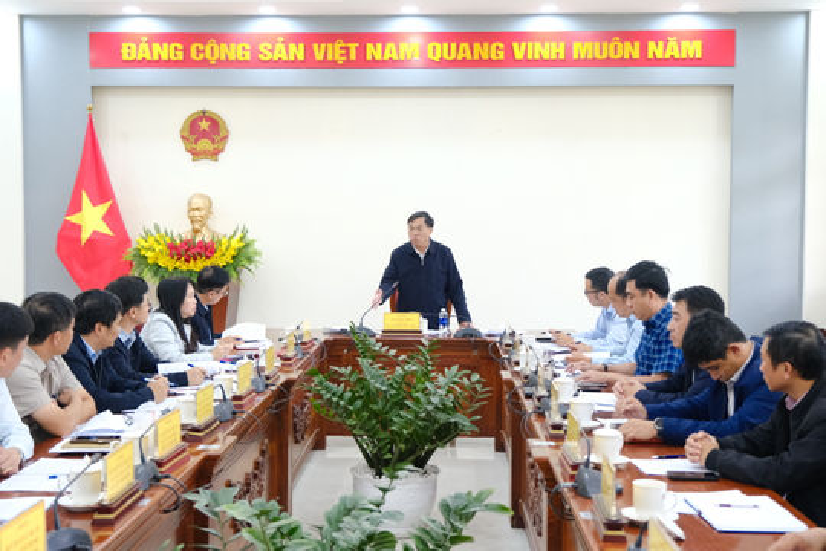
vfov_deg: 30.5
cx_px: 413
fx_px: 1009
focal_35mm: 44
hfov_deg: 44.5
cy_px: 276
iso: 2000
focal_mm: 29.2
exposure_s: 1/180
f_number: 4
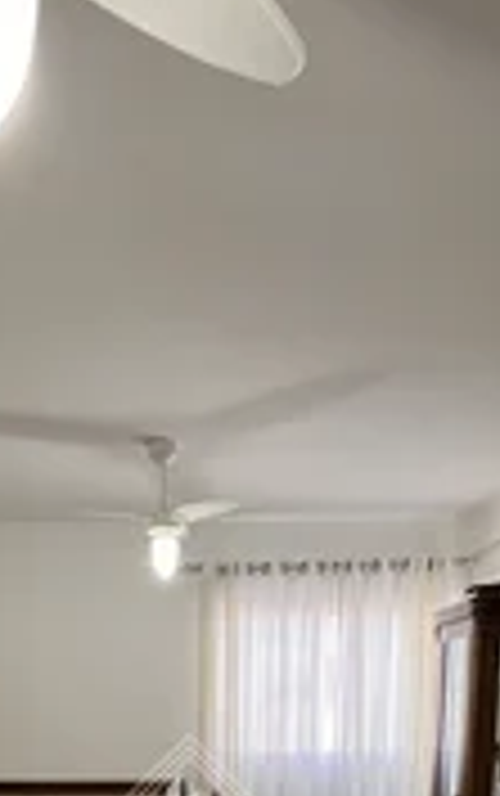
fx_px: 652
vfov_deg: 49.3
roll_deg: +0.7
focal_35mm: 30
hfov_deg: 41.6
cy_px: 823
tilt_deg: -9.4
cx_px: 189
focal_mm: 1.57
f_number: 1.8
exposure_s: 1/120
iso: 200
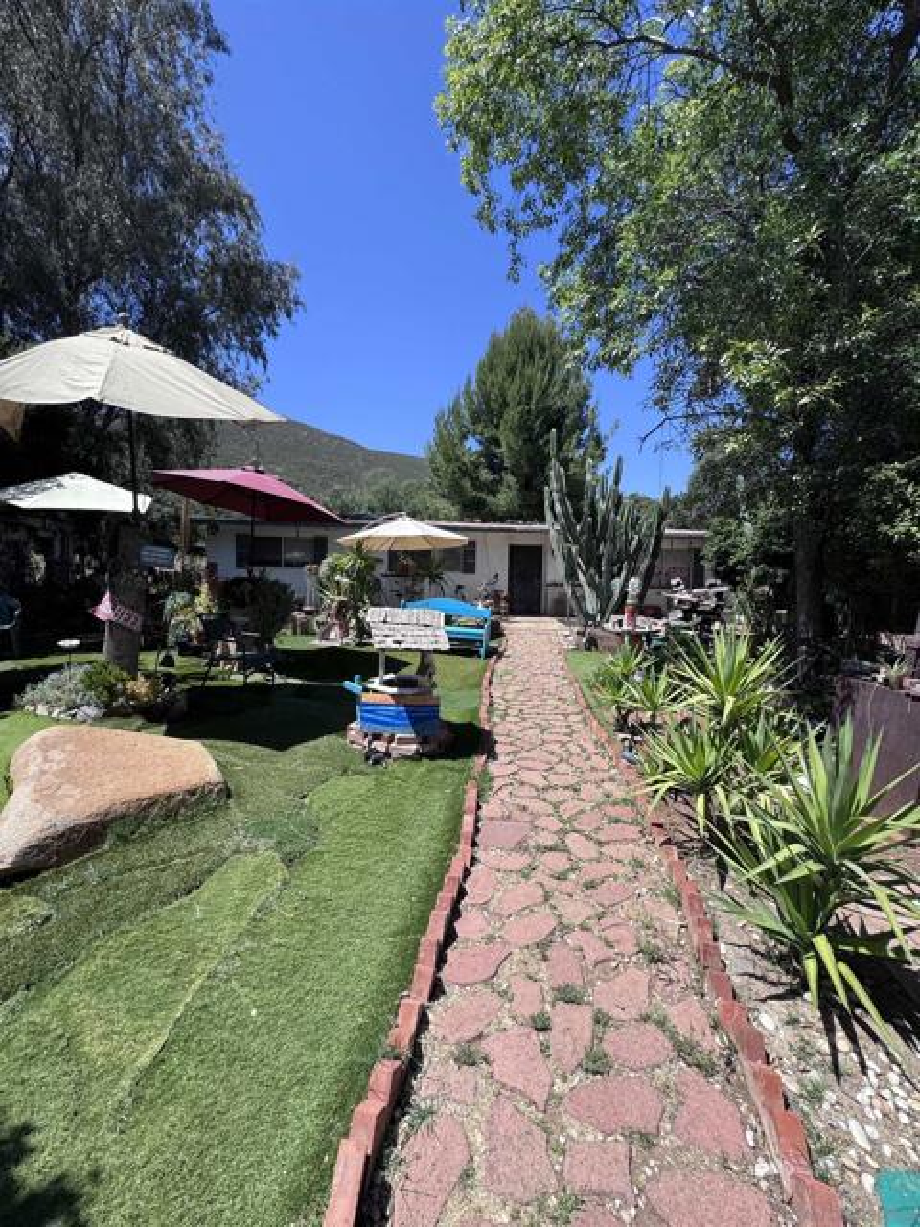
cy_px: 614
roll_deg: -0.7
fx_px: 496
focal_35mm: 14
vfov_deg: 102.1
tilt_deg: -3.7
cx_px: 460
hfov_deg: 85.7
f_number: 2.2
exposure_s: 1/1236
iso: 50
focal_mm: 2.22
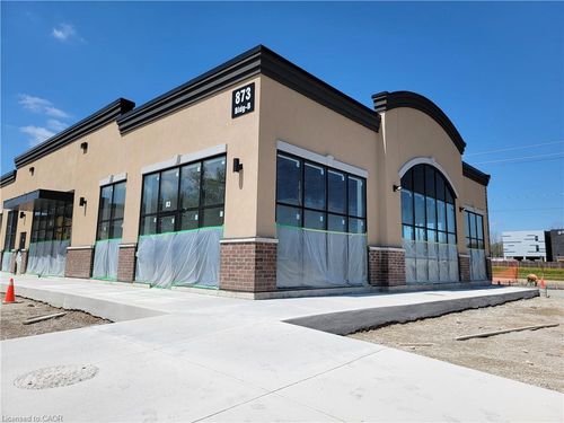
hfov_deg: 71.6
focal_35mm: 24
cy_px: 212
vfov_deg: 56.8
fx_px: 391
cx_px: 282
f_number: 1.8
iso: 16
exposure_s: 1/1704
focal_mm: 6.7
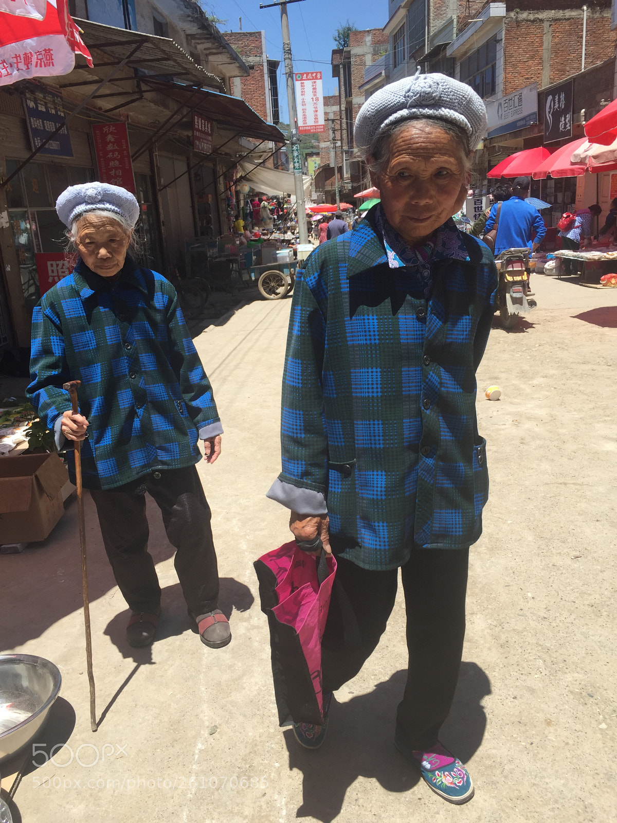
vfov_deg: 61.7
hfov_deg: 48.2
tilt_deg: -21.9
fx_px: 689
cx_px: 308
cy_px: 412
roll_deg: -1.8
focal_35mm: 29
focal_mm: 4.15
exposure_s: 1/1199
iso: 32
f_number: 2.2
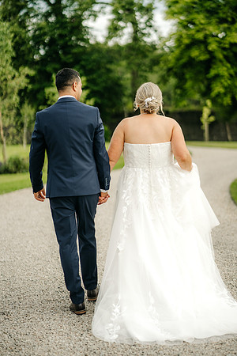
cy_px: 178
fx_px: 839
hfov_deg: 16.1
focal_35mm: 85
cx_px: 118
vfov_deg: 23.9
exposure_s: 1/4000
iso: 100
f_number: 2
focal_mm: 85
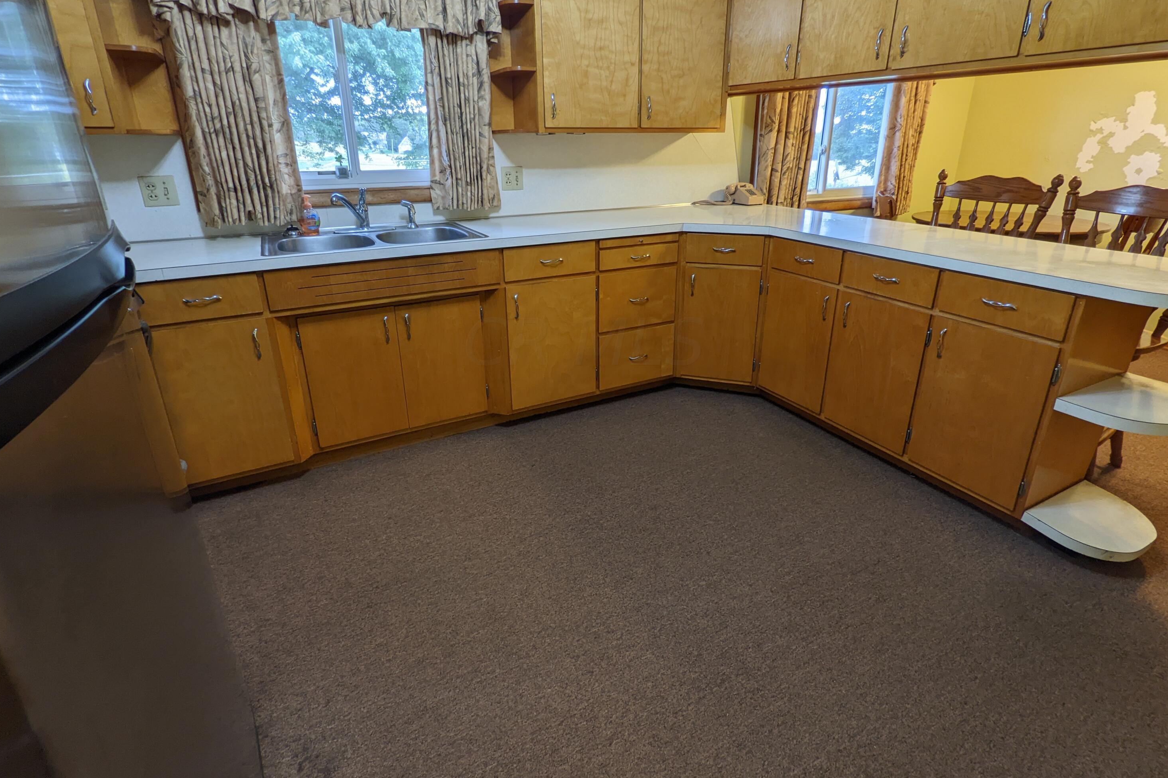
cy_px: 341
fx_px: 552
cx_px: 585
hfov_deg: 93.3
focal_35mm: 17
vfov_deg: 70.2
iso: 49
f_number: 2.2
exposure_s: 1/24
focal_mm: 2.22
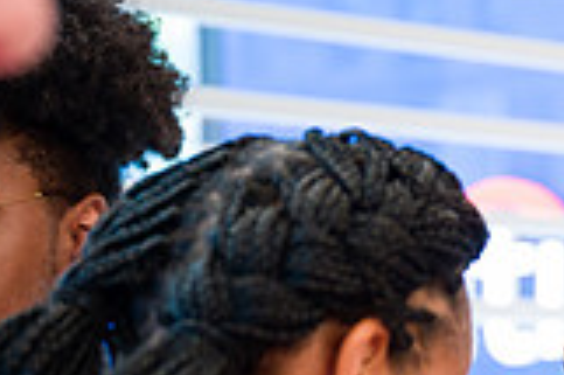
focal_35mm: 181
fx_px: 2833
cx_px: 715
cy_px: 659
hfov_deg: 11.1
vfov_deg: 7.4
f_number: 3.2
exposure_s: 1/200
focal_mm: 50
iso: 800
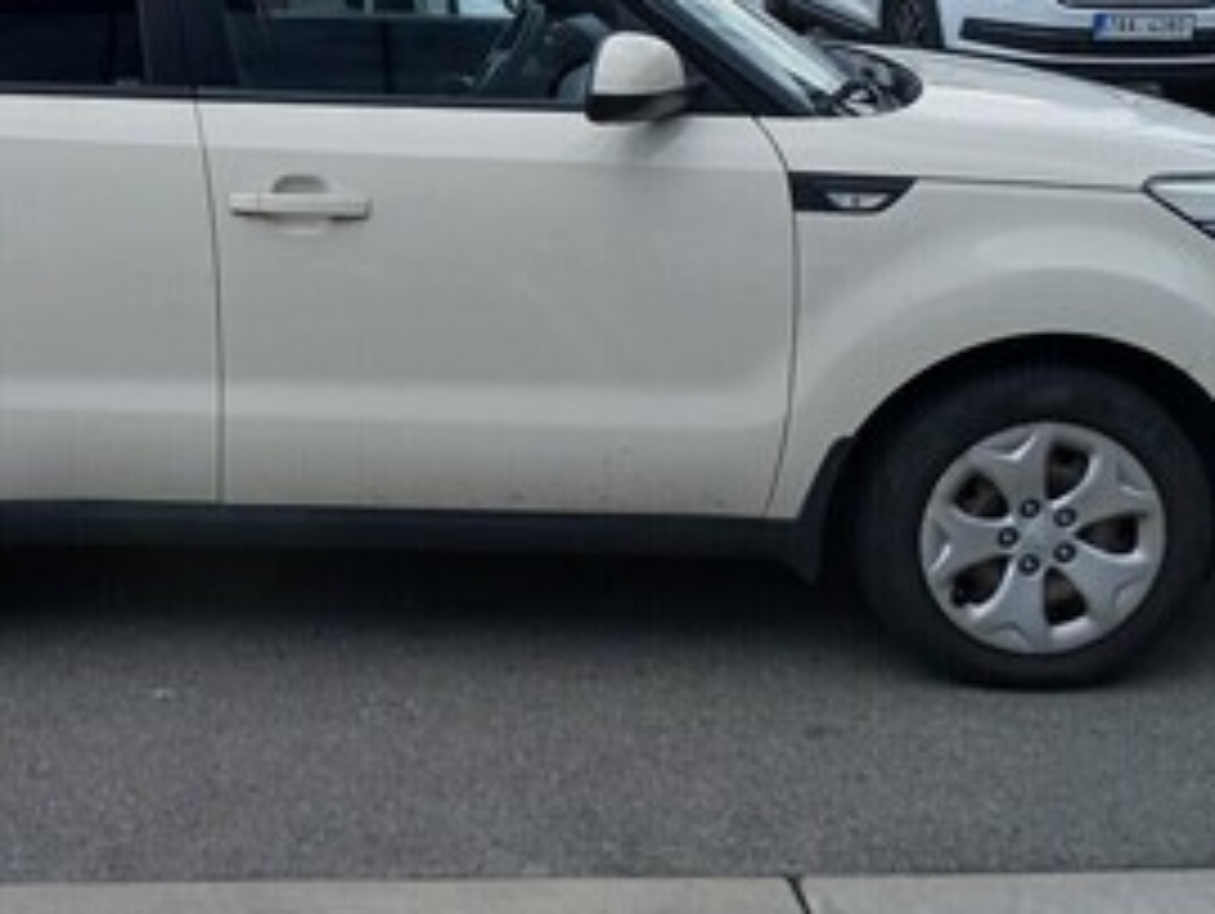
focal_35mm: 53
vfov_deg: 26.9
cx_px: 288
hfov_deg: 35.3
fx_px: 1862
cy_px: 151
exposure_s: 1/407
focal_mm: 3.98
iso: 20
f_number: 1.8
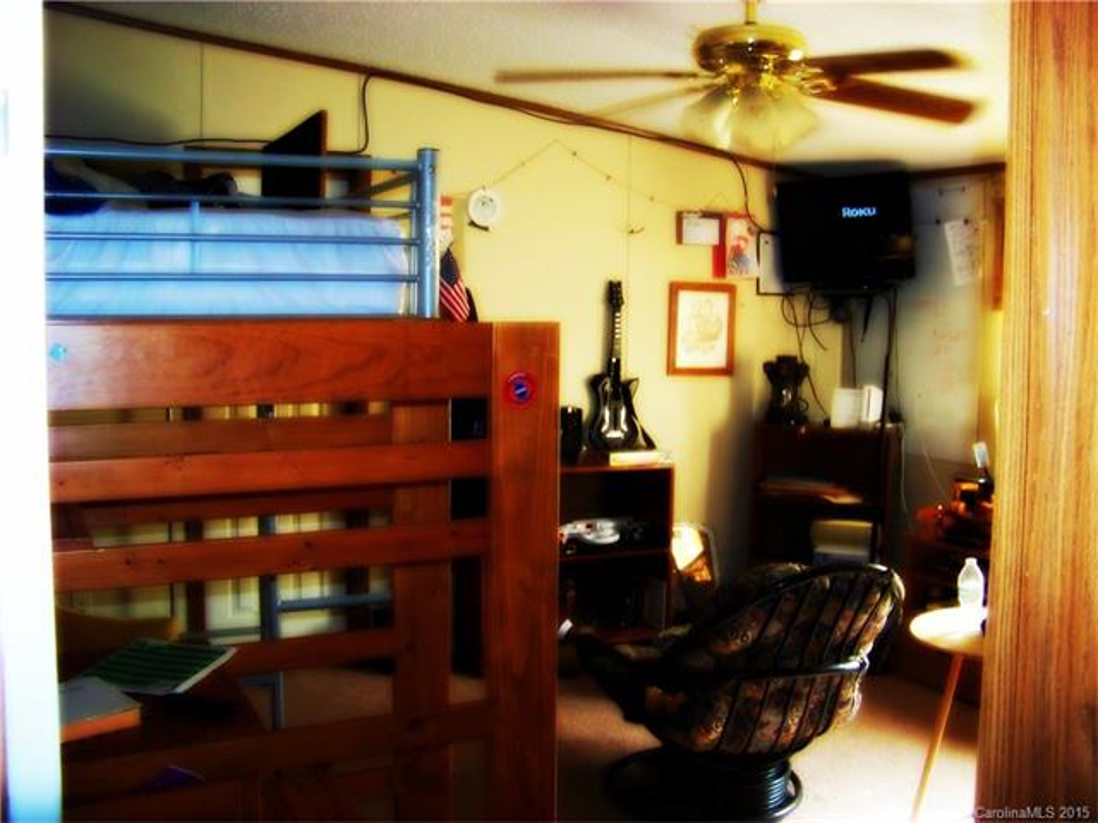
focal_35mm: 36
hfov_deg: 51.4
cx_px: 549
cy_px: 412
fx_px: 1142
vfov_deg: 39.7
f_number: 2.8
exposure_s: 1/30
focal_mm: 5.85
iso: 200
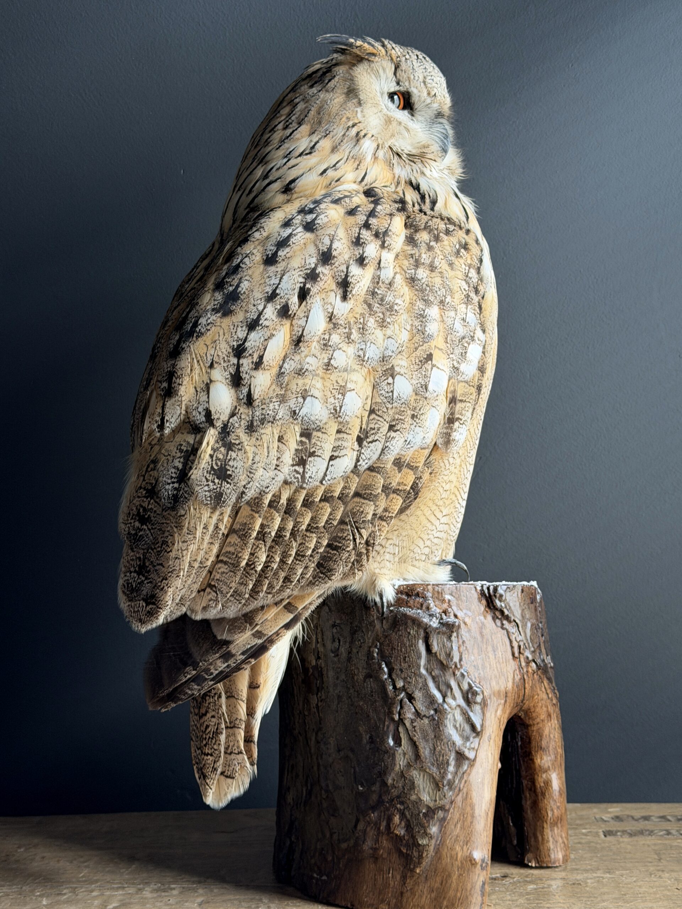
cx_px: 341
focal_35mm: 48
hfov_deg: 30.3
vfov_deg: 39.7
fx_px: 1261
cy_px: 454
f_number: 1.78
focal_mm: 6.76
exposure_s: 1/60
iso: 125
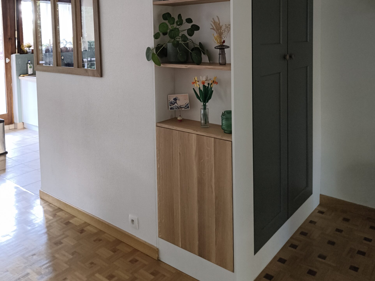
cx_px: 188
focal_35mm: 32
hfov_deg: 56.8
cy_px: 63
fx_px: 347
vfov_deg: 42.5
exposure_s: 1/50
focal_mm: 5.56
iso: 1362
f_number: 1.87
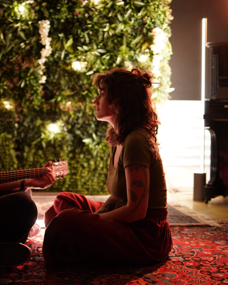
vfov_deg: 37.3
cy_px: 142
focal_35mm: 50
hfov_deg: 29.6
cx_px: 47
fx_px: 422
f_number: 1.8
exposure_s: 1/25
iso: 640
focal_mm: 35
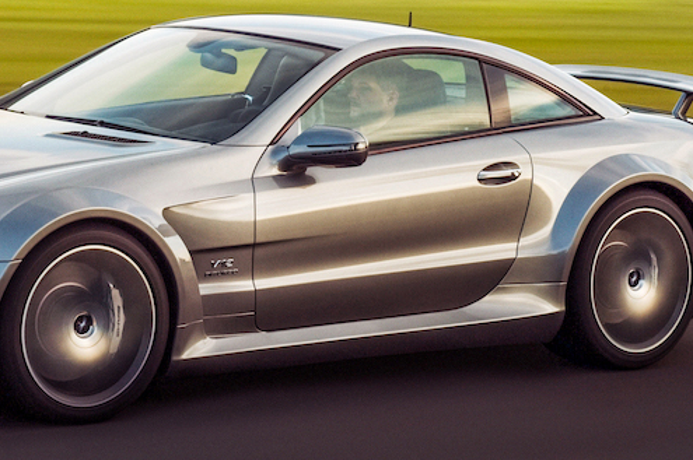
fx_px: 2615
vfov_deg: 10.0
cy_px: 76
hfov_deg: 15.0
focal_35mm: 136
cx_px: 143
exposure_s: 10
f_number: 16
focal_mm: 56
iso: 200
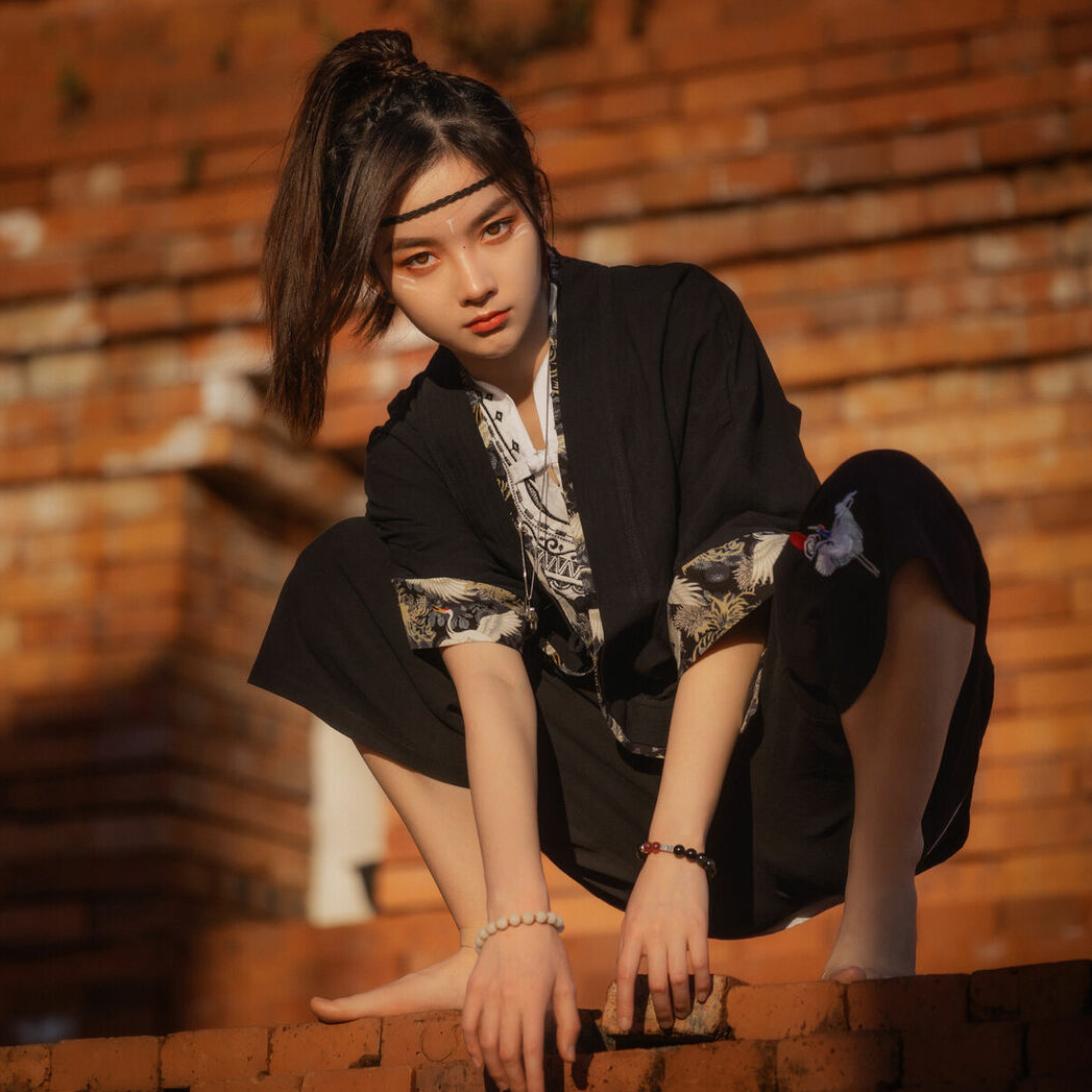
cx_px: 545
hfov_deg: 8.1
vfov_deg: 8.1
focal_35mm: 216
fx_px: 7709
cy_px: 454
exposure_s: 1/1600
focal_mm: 170
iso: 125
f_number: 2.8
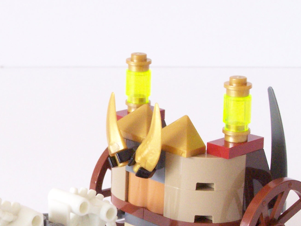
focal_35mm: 116
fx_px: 1009
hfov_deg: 16.9
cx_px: 85
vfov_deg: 12.7
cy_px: 202
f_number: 6.3
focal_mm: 9.8
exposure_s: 1/6
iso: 400
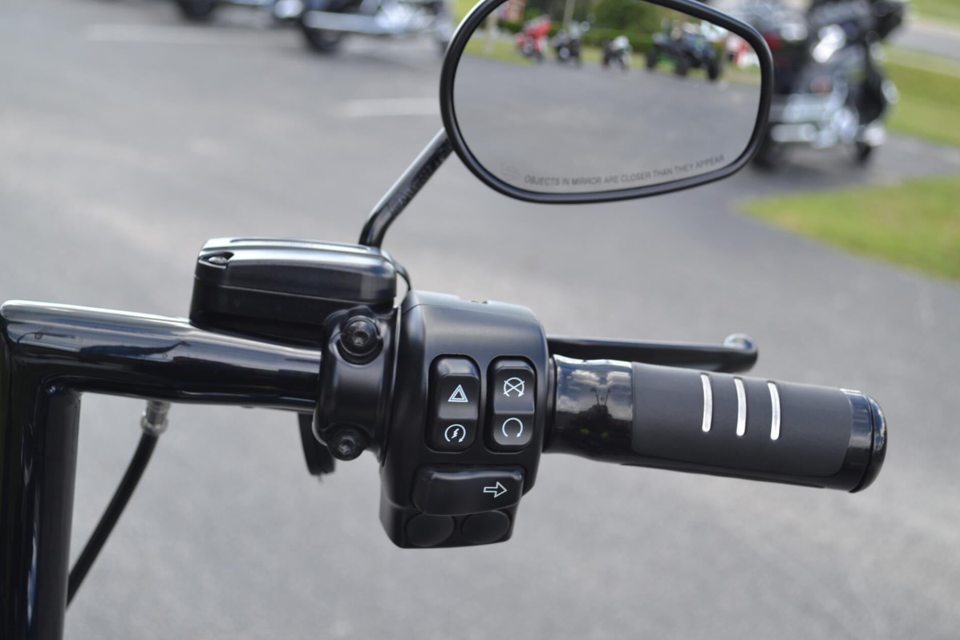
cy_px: 311
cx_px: 456
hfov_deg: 35.0
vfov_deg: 23.8
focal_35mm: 57
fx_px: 1520
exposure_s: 1/125
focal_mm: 36
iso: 125
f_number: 5.6
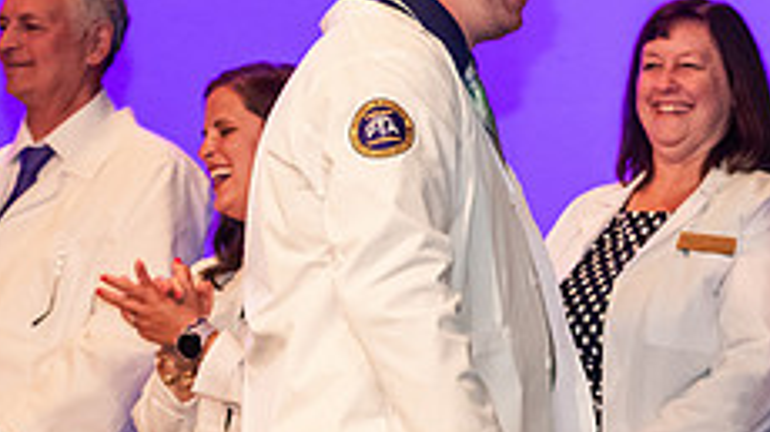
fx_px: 4591
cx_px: 730
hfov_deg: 9.5
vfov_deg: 5.4
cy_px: 156
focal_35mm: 225
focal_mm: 85
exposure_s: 1/200
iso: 3200
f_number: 3.5
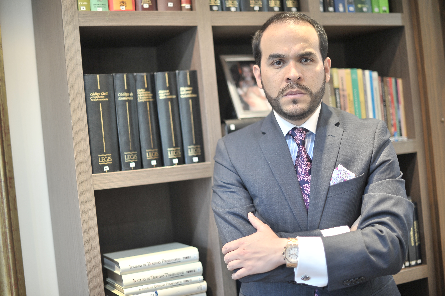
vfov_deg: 27.0
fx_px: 618
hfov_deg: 39.6
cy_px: 148
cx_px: 222
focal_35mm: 50
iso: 640
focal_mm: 50
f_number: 1.4
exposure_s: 1/50
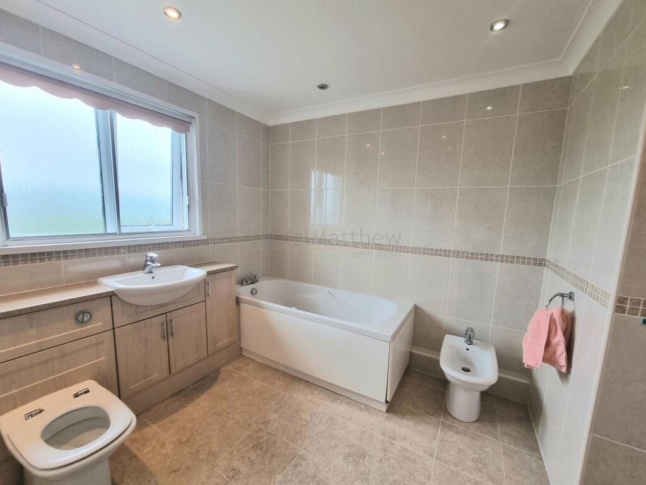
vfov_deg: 89.9
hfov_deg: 106.2
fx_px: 243
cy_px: 242
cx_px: 323
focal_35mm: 13
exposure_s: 1/50
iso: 80
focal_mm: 2.2
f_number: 2.2
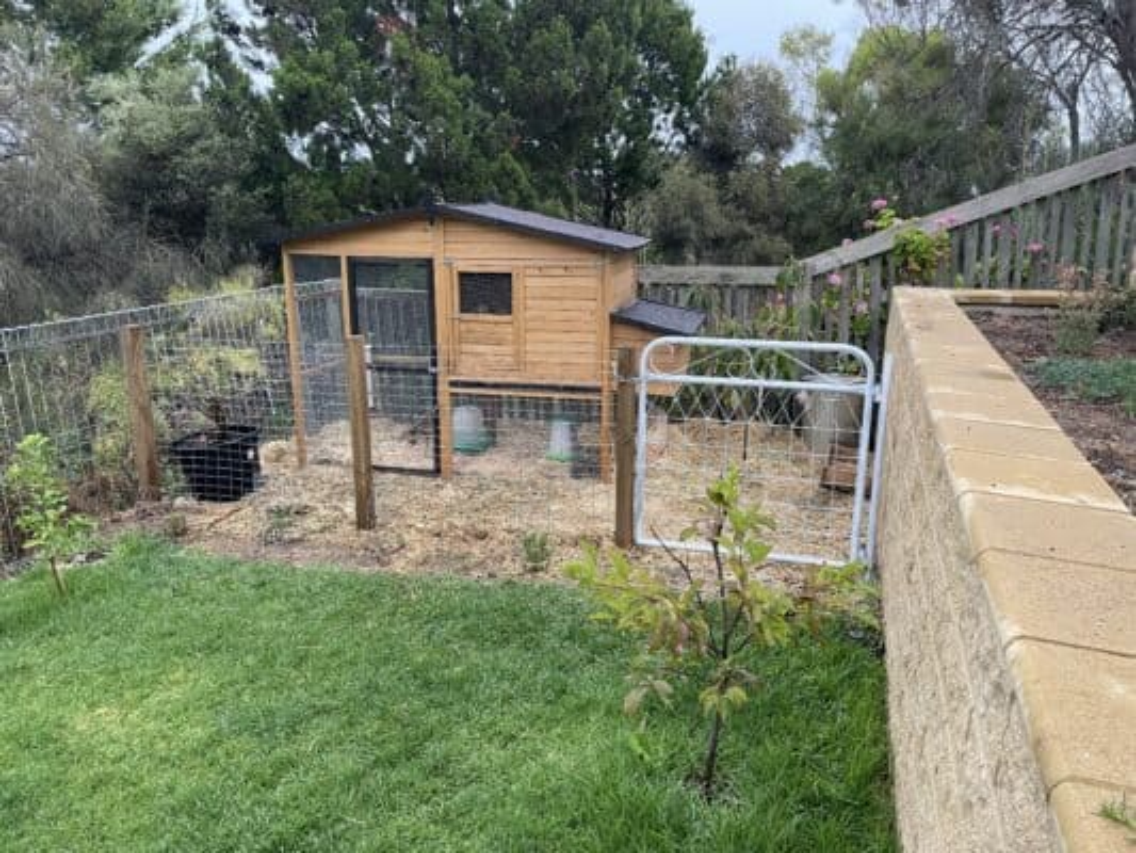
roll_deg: -0.2
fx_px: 853
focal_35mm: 26
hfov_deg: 67.3
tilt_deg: -14.3
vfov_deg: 53.1
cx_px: 568
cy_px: 426
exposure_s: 1/84
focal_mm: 4.2
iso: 125
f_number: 1.6
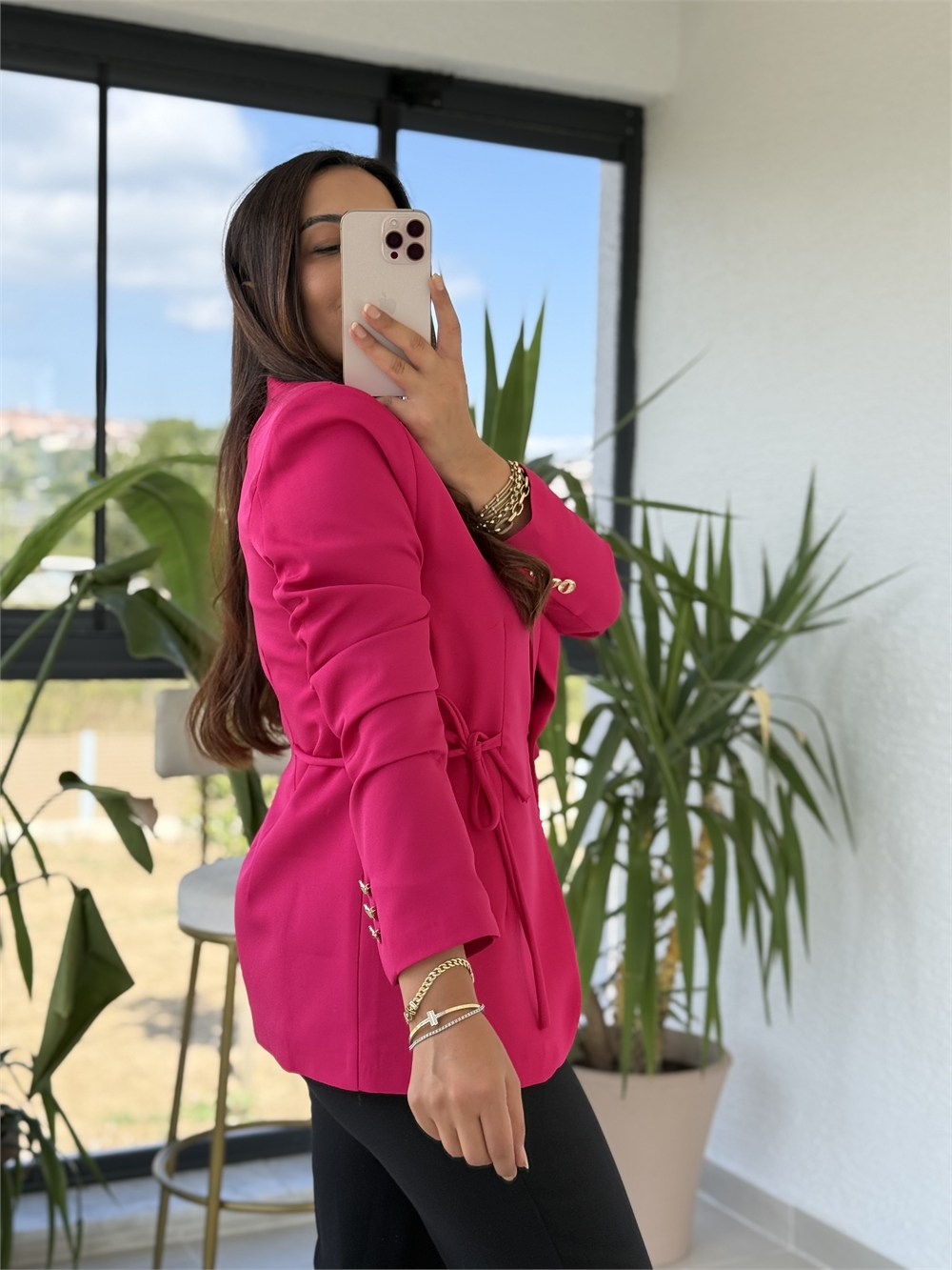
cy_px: 635
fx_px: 1760
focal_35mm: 48
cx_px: 476
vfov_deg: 39.7
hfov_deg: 30.3
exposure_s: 1/754
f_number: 1.78
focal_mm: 6.76
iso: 80
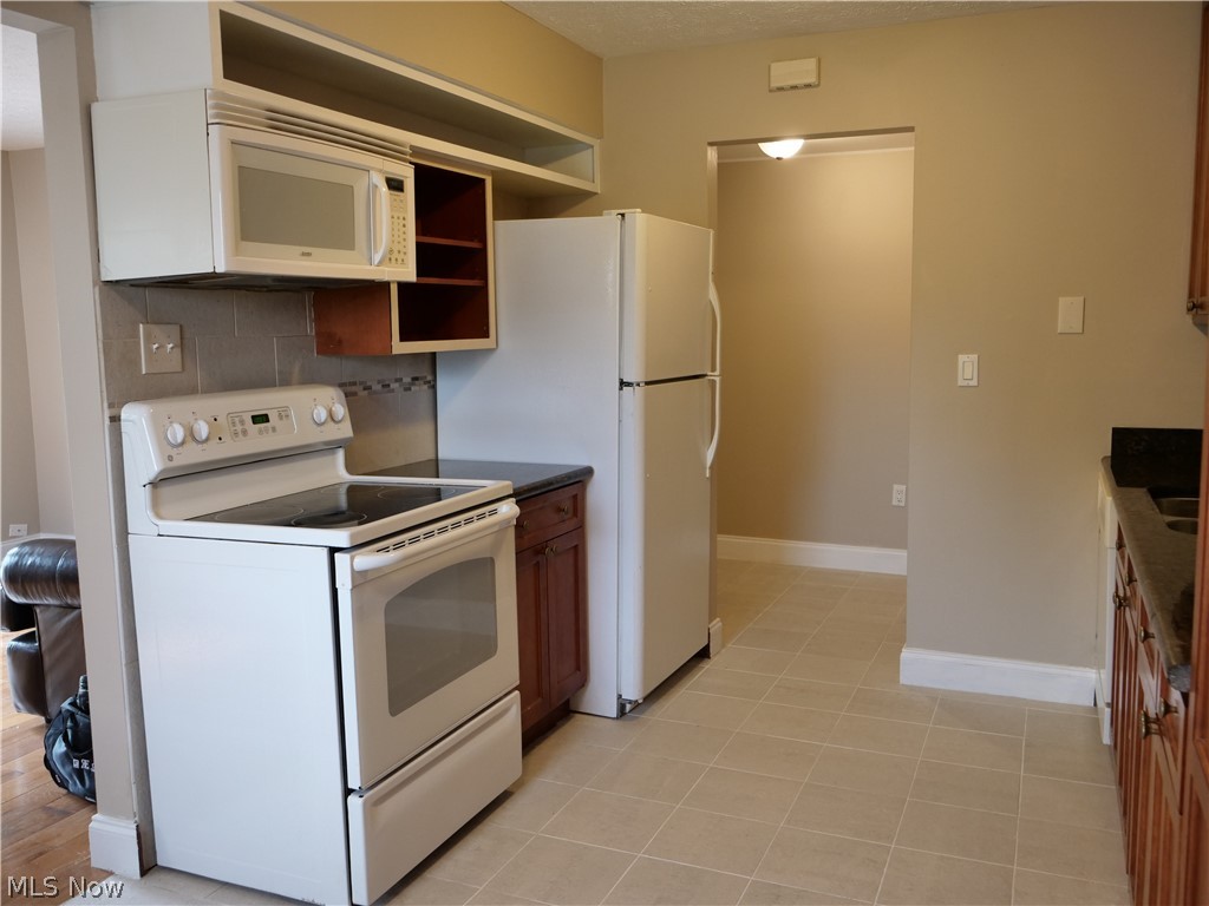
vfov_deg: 46.8
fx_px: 1048
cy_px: 453
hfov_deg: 60.0
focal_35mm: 30
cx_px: 604
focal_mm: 15
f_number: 3
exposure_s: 1/60
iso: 800
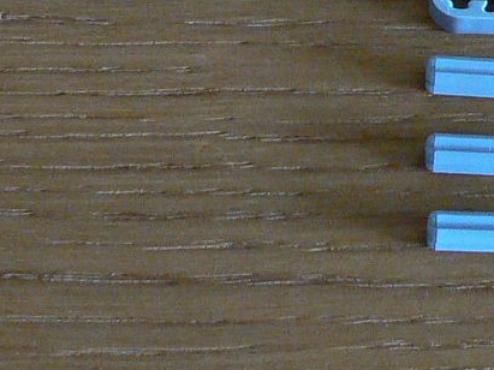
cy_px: -155
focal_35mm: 162
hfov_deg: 12.2
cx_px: 281
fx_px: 2311
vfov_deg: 9.0
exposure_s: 1/15
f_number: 2.8
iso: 200
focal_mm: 6.4
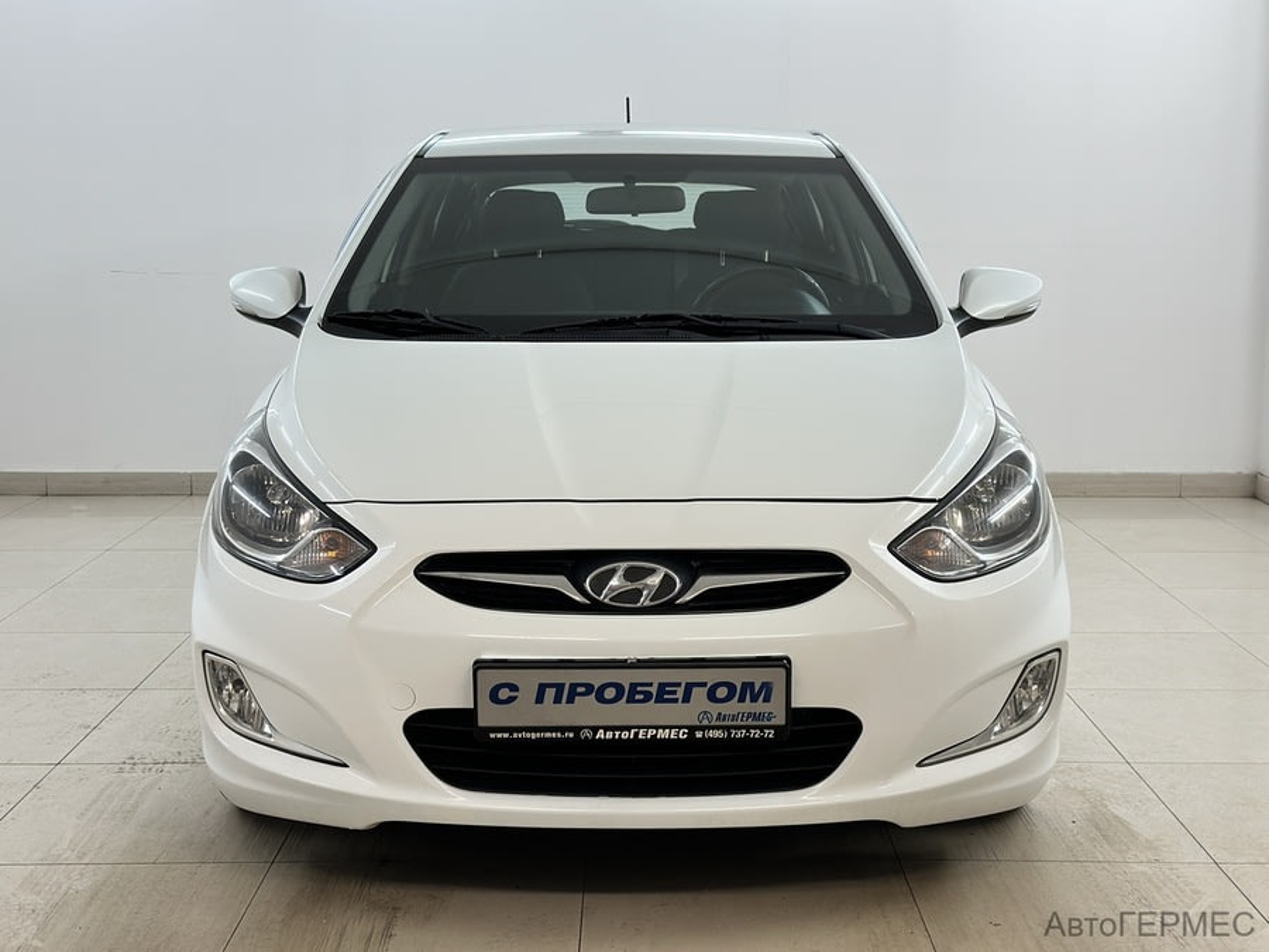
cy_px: 476
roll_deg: -0.4
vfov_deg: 30.3
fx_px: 1760
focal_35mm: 48
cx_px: 634
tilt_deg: -8.3
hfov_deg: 39.7
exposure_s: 1/100
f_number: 1.78
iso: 80
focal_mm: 6.86
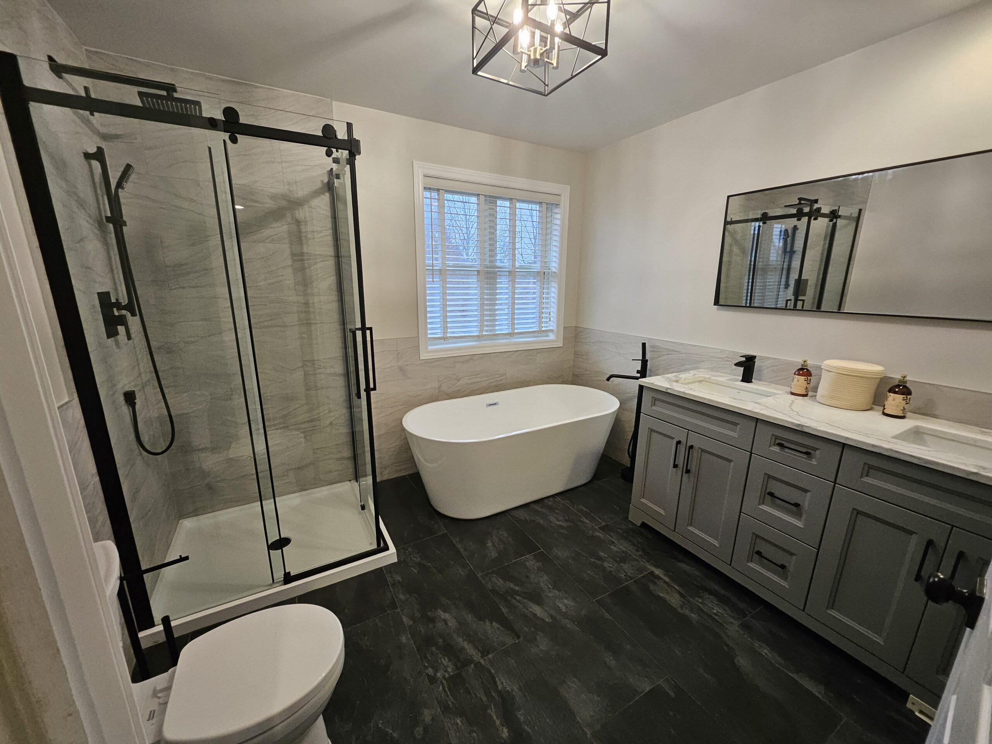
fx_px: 373
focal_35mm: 13
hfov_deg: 106.2
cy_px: 372
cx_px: 496
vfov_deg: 89.9
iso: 200
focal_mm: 1.7
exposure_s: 1/60
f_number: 2.2
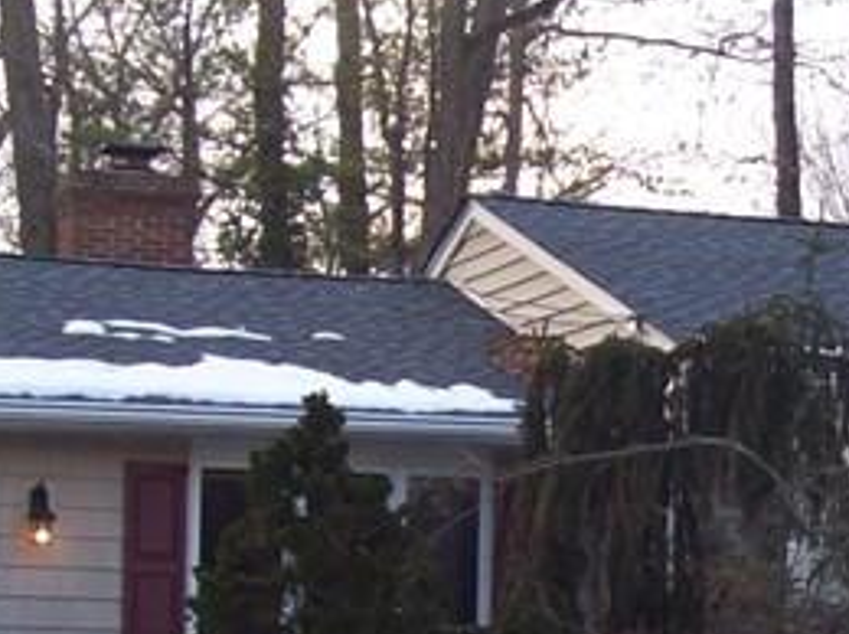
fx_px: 3476
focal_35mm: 142
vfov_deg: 10.3
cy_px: 632
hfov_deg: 13.7
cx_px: 872
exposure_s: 1/184
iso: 80
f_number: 2.7
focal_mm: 6
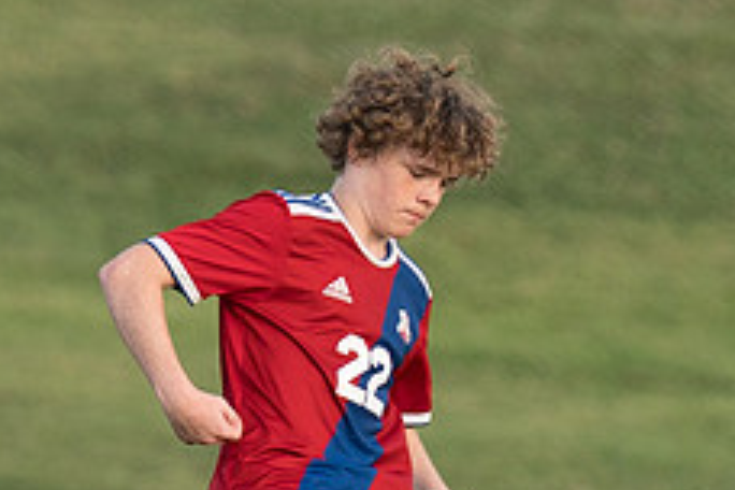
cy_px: 413
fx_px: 21252
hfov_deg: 2.0
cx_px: 349
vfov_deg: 1.3
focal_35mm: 1041
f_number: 2.8
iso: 400
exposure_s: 1/1250
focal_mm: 170
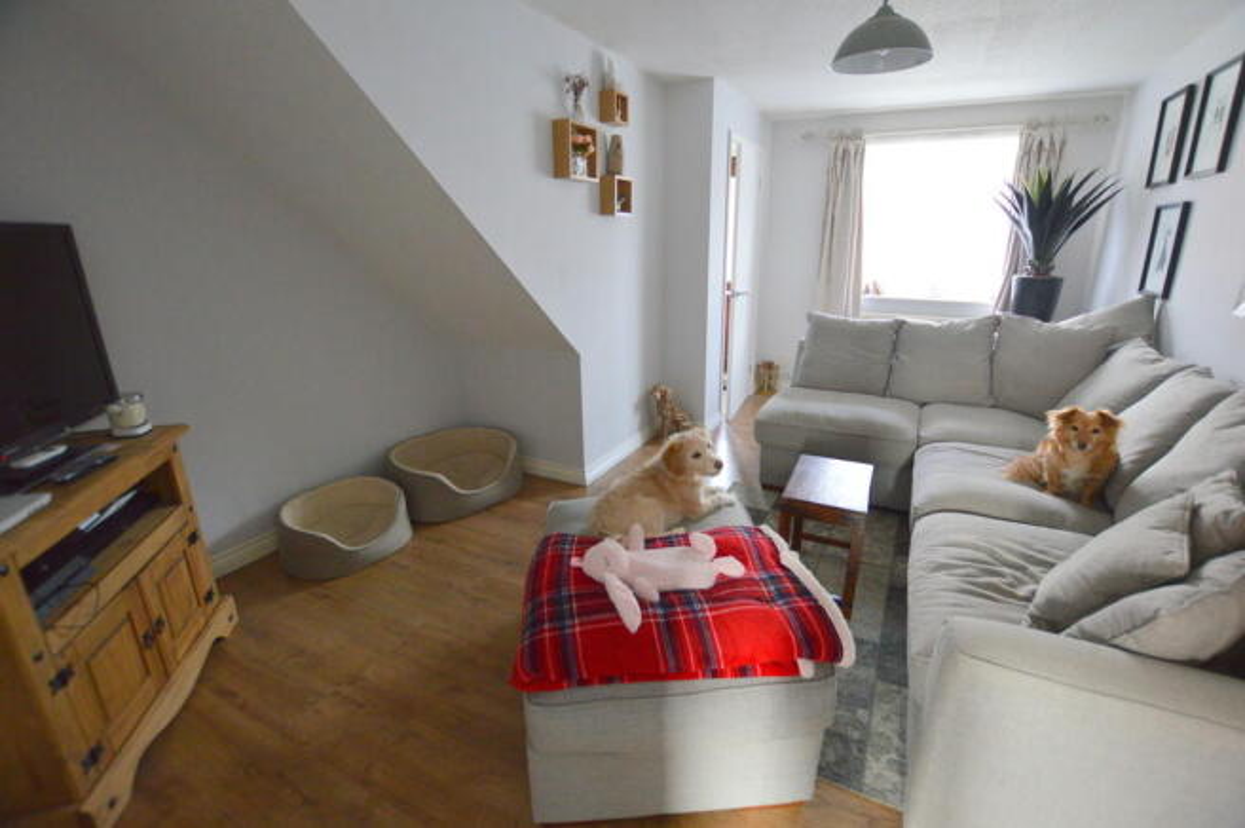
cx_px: 622
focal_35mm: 15
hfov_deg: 100.4
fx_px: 518
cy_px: 414
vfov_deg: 77.2
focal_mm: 10
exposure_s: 1/60
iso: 1400
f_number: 3.5
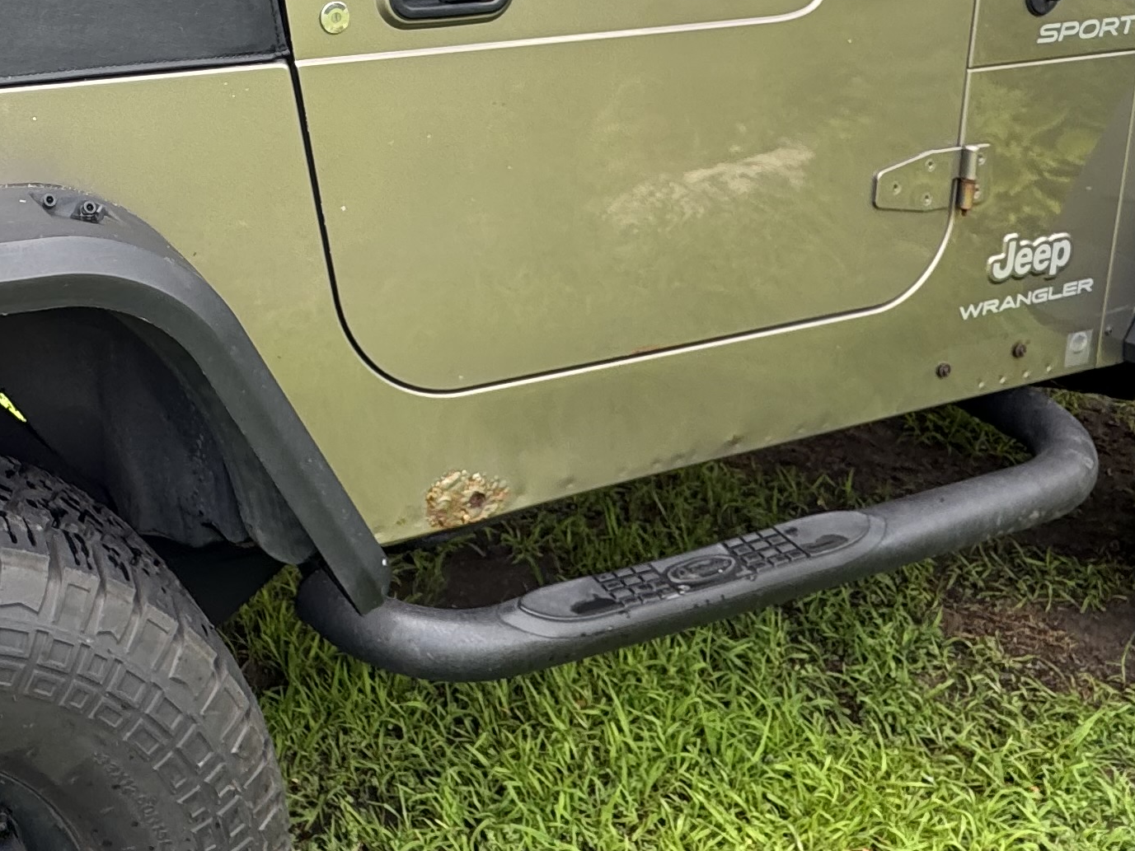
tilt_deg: -12.2
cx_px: 236
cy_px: 139
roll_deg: +2.3
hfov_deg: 43.7
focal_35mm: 41
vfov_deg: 33.8
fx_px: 1344
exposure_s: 1/99
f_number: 2.2
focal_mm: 2.22
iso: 40
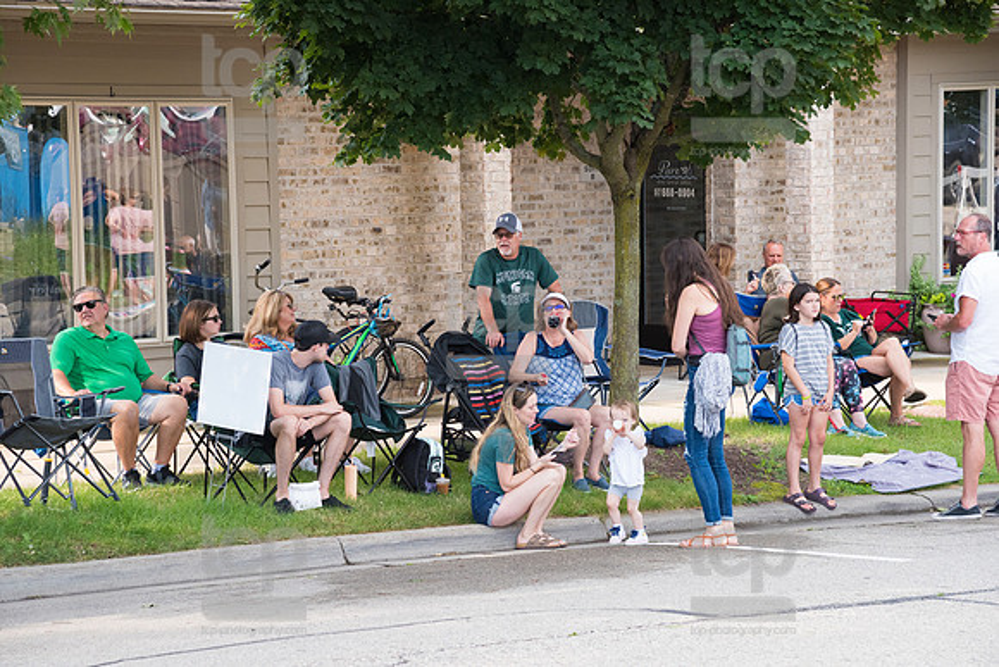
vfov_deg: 11.4
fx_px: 3331
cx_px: 500
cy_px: 334
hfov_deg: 17.1
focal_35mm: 120
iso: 1400
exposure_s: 1/500
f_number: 6.3
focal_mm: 120
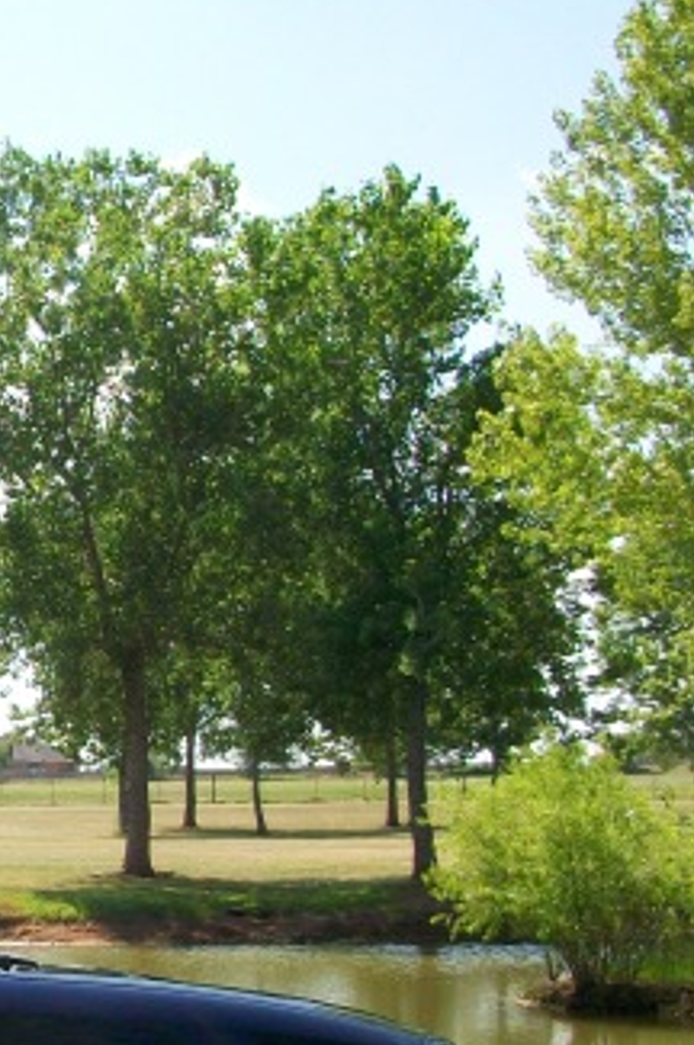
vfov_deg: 24.8
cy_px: 559
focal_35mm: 82
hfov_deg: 14.9
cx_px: -463
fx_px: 2376
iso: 64
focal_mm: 5.7
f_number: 5.5
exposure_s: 1/200
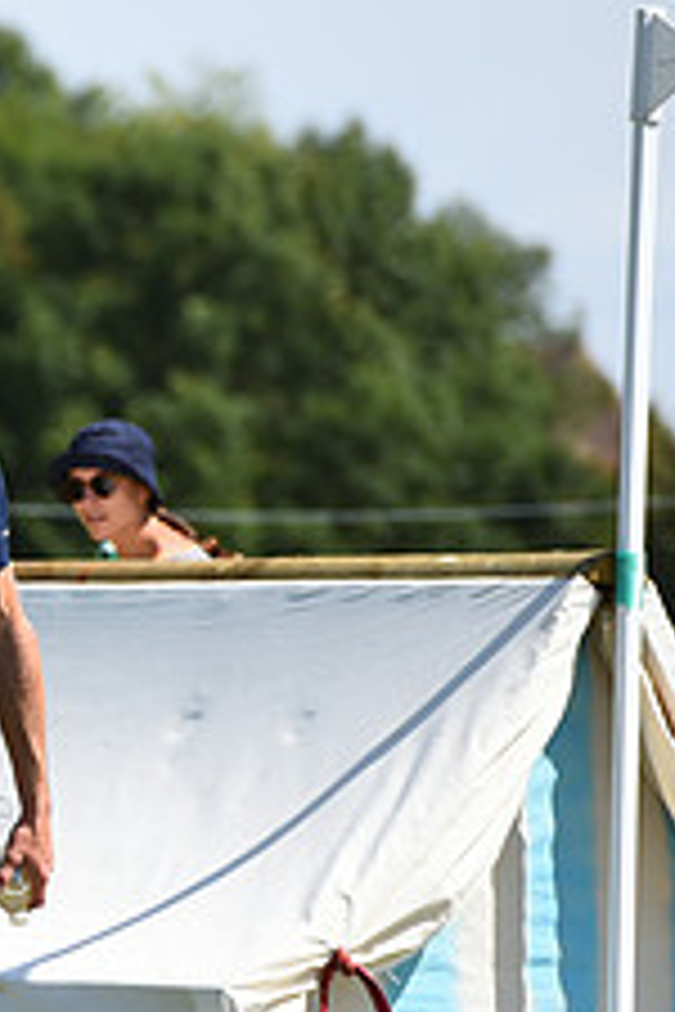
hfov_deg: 2.7
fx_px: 14483
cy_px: 679
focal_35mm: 515
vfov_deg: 4.0
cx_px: -608
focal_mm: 200
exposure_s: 1/1000
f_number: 5
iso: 160
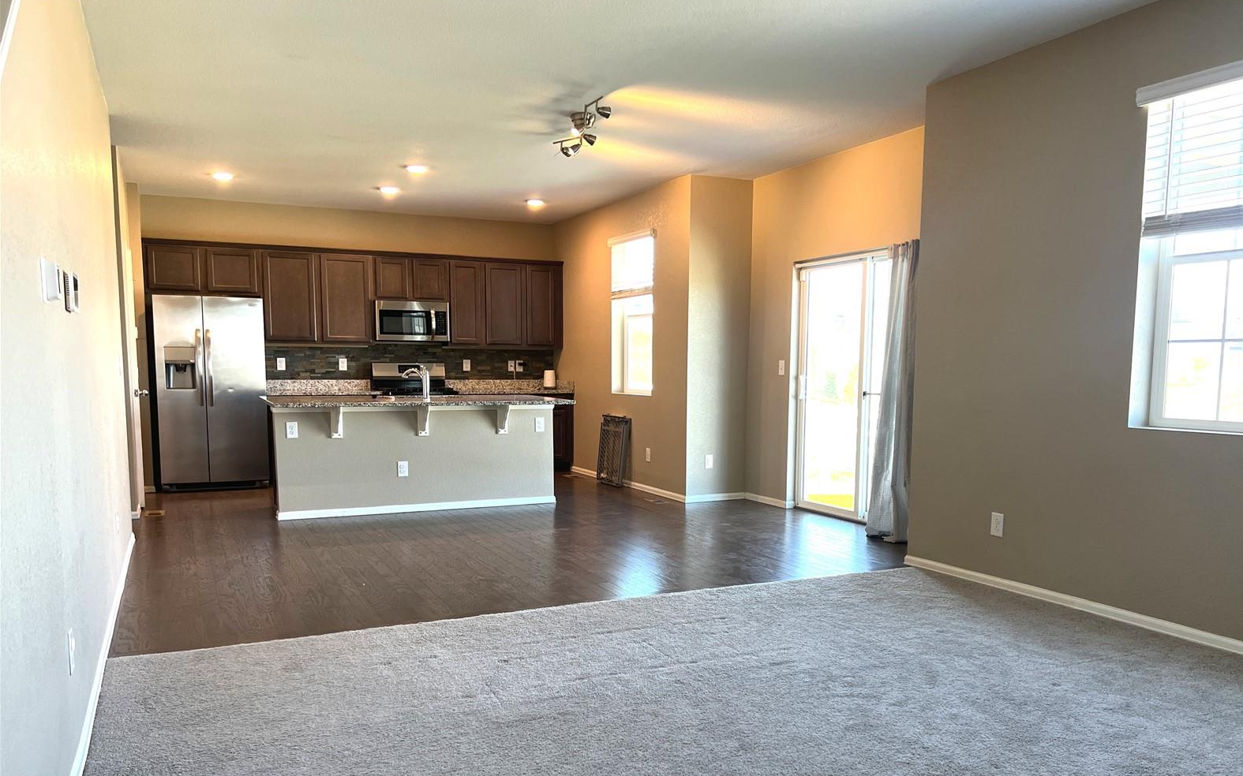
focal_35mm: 28
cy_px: 463
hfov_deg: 66.5
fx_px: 948
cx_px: 631
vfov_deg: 44.3
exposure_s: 1/120
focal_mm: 5.7
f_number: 1.5
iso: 125
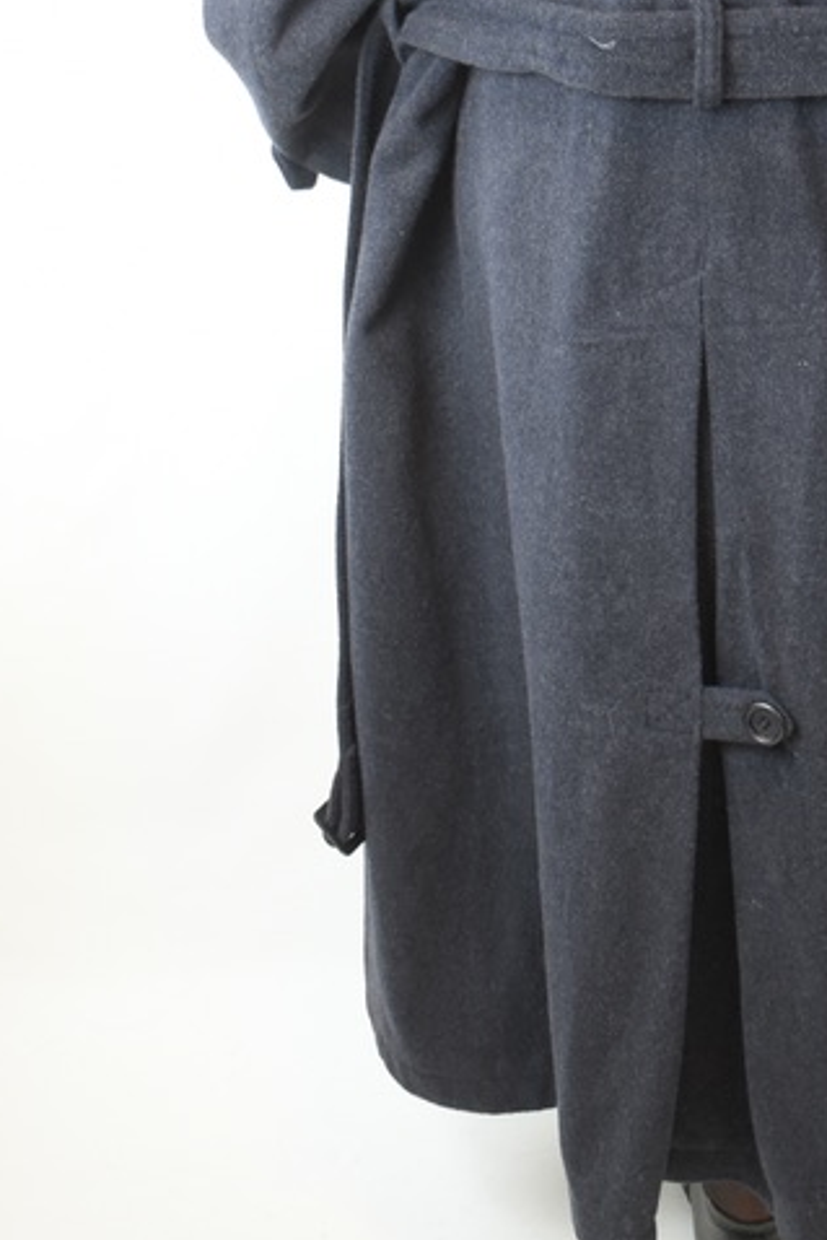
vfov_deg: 25.9
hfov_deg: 18.0
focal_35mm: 75
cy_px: 57
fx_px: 2582
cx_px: 713
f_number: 4
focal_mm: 22
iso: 560
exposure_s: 1/60
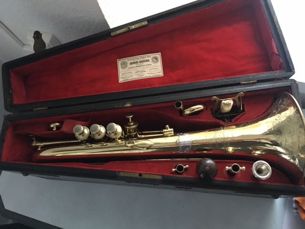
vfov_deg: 48.2
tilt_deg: -70.0
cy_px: 114
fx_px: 256
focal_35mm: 29
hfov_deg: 61.7
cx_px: 152
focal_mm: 4.15
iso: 320
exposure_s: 1/17
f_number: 2.2
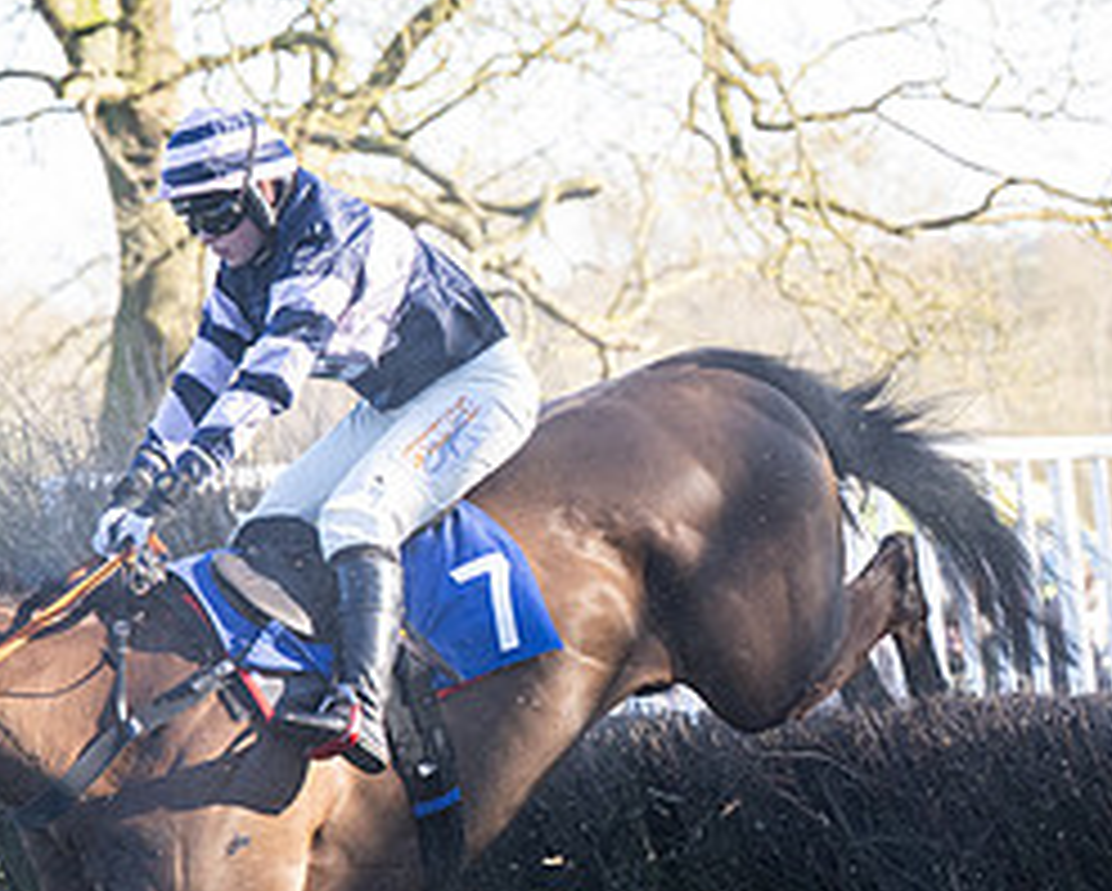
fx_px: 6917
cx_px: 391
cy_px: 538
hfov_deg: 9.2
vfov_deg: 7.4
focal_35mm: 210
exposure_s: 1/1600
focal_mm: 71
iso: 800
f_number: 2.8
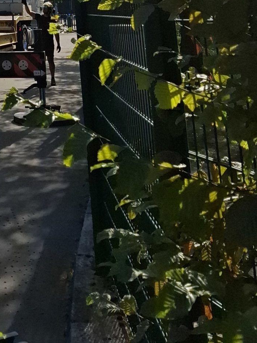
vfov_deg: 26.2
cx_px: -78
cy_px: -101
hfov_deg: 21.1
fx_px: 624
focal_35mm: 63
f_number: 1.8
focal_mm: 5.54
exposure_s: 1/6098
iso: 50
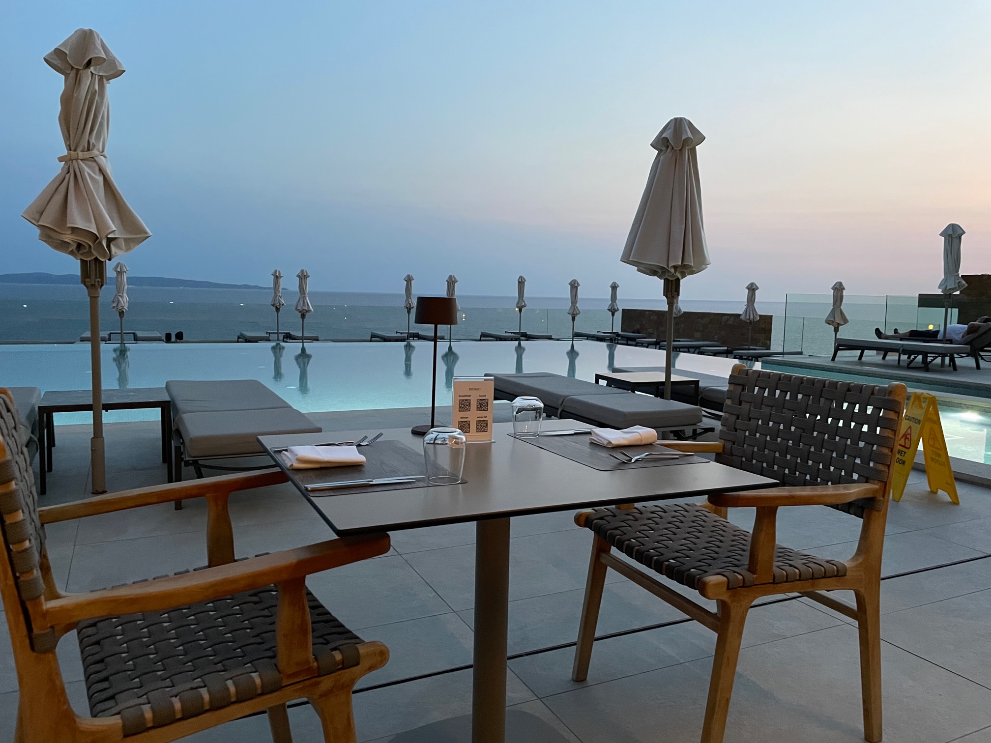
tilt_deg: -5.4
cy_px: 372
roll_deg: -1.0
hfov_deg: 67.3
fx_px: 744
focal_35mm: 26
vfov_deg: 53.1
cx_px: 496
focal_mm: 4.2
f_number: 1.6
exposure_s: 1/33
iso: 500
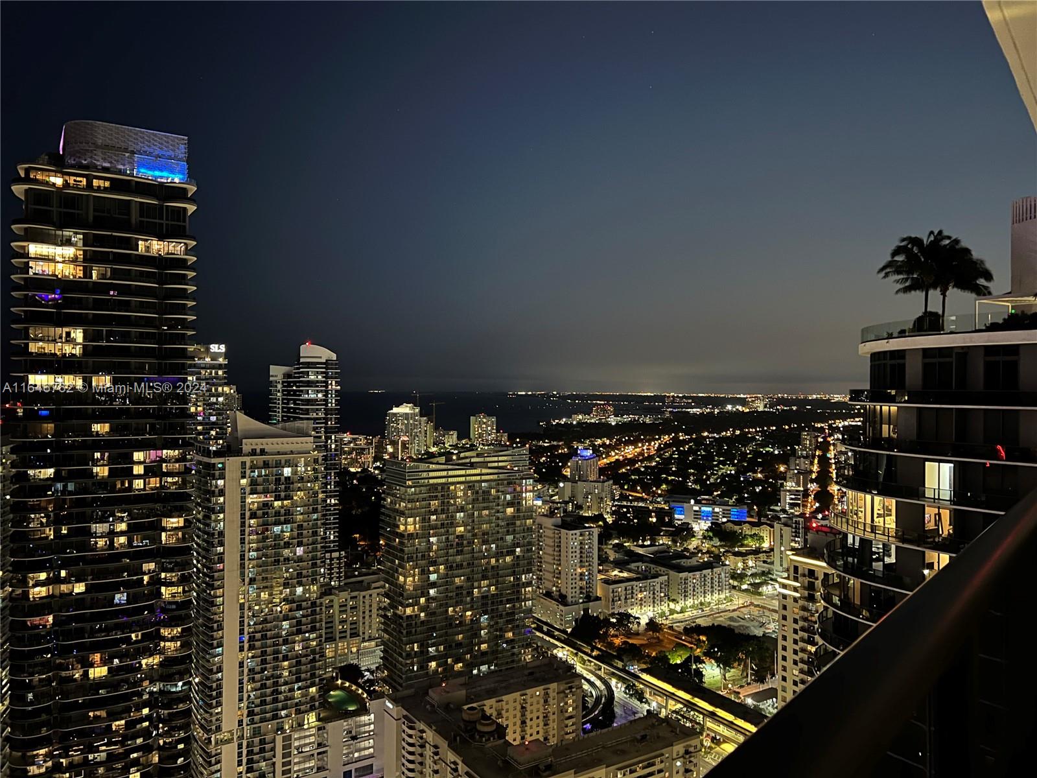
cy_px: 389
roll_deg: -0.4
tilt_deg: -1.2
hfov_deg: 67.3
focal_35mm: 26
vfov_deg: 53.1
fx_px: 779
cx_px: 518
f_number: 1.5
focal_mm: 5.7
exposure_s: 1/11
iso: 800
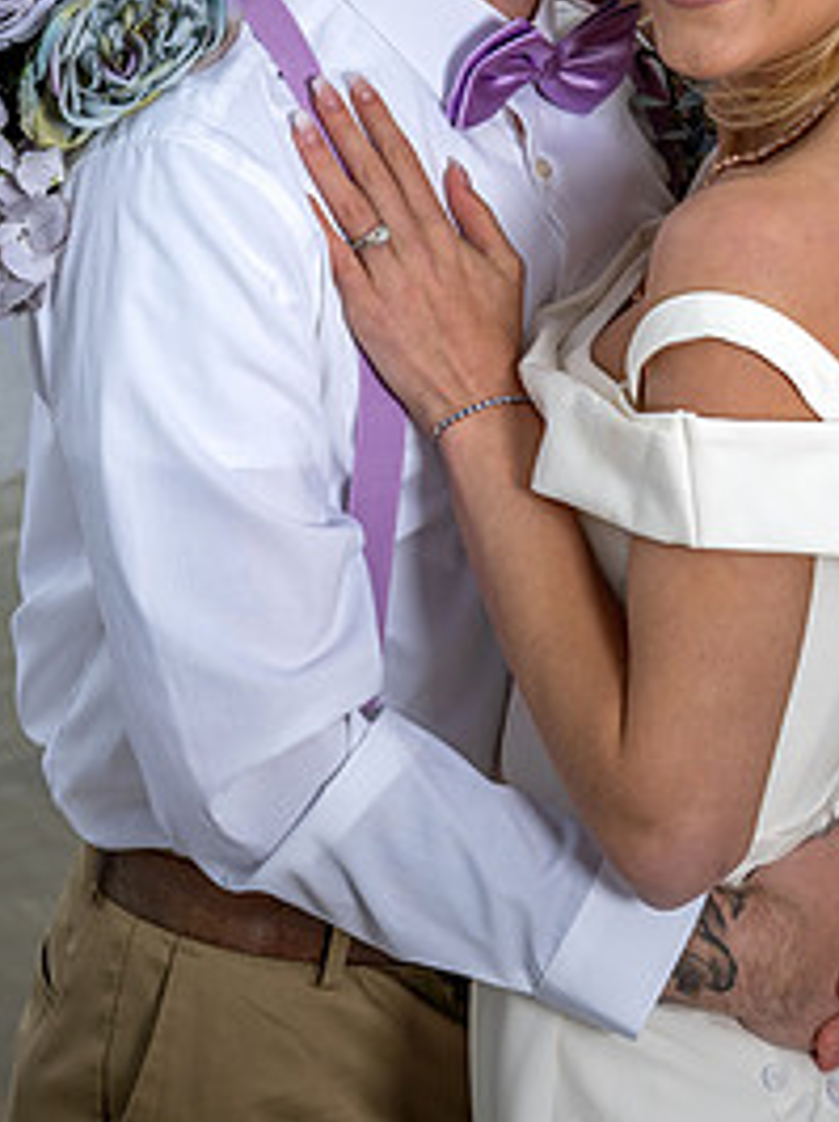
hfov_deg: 13.0
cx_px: 493
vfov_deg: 17.2
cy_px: 257
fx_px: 3690
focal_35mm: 114
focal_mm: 70
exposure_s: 1/250
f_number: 8
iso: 100
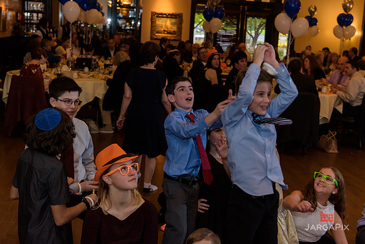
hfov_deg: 36.2
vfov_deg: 24.6
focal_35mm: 55
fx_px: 558
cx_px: 182
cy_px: 122
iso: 1600
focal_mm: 55
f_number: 3.2
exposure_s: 1/125
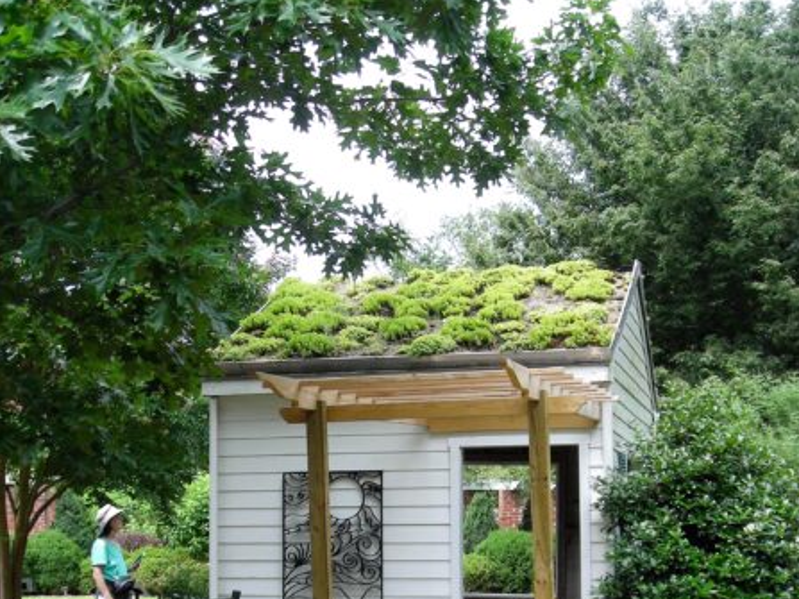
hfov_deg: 37.5
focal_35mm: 51
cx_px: 400
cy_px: 504
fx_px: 1177
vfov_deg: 27.8
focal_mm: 6.3
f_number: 3.2
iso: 50
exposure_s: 1/180
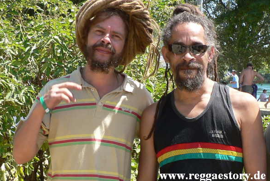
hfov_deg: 51.9
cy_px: 79
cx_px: 135
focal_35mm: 37
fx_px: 278
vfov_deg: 35.9
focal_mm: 6
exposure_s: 1/200
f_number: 4
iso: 64
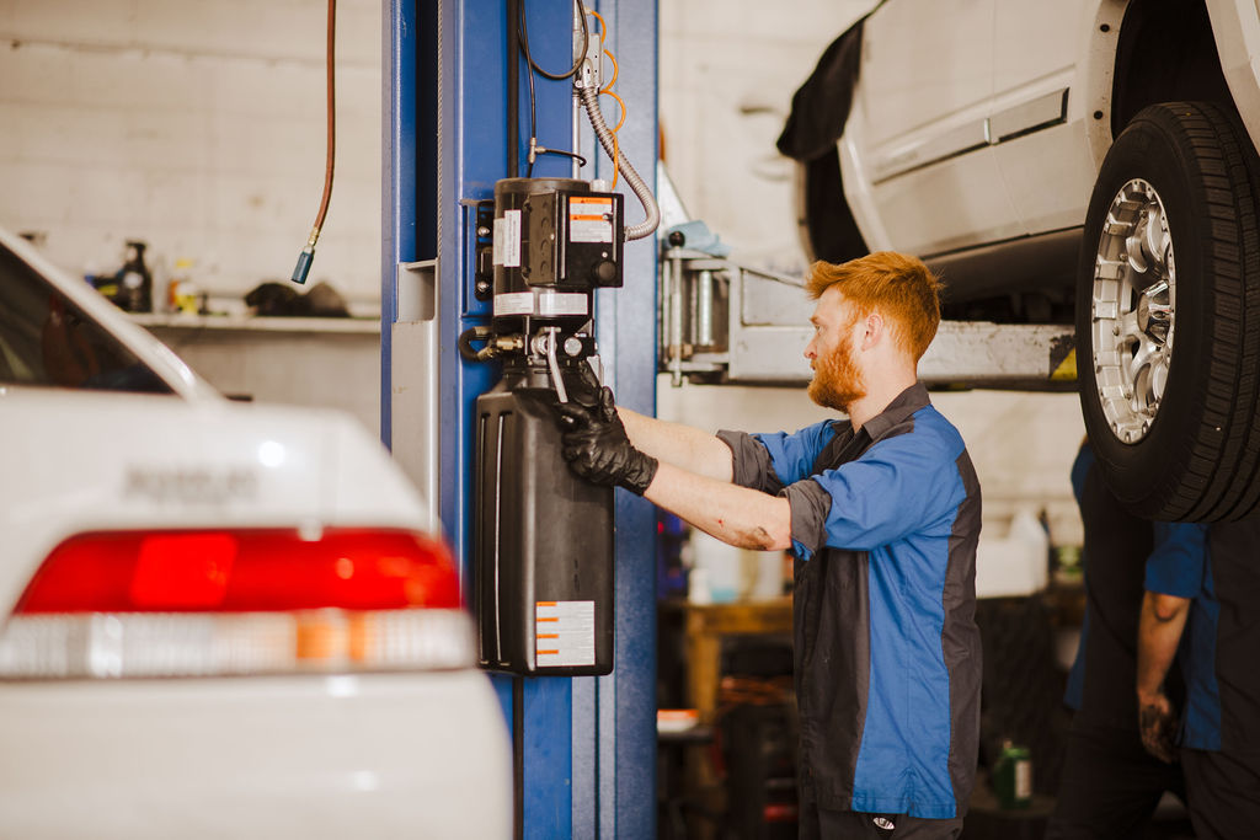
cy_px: 420
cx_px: 630
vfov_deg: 15.7
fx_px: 3056
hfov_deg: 23.3
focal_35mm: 87
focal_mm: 85
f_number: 1.8
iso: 500
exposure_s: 1/250
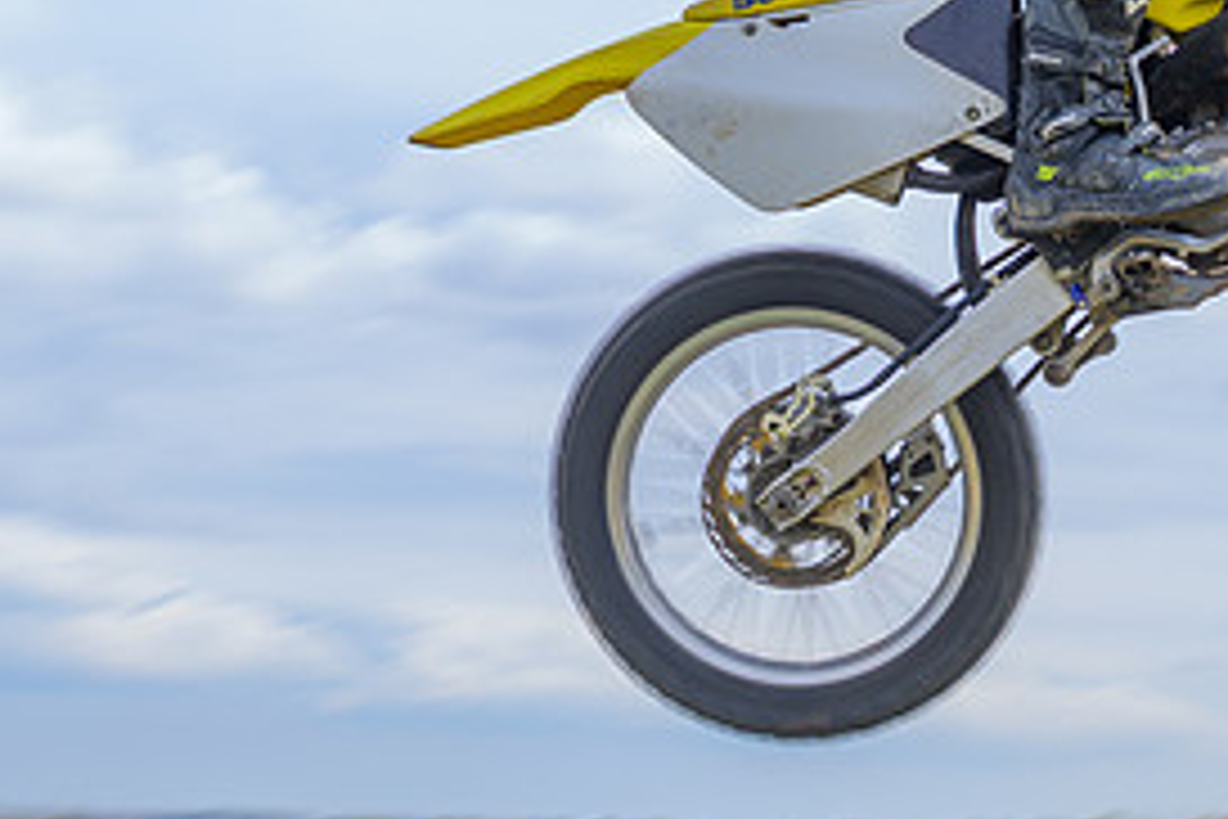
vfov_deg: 13.9
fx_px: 3343
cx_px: 669
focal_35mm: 98
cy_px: 270
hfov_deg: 20.8
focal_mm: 24
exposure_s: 1/250
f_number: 4
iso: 50
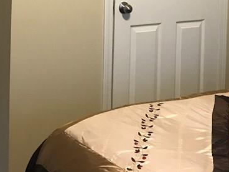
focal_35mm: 78
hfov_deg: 25.0
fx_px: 516
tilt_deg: -2.4
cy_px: -60
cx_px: 86
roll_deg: -1.7
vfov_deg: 17.5
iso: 64
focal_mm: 3.99
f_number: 1.8
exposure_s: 1/15
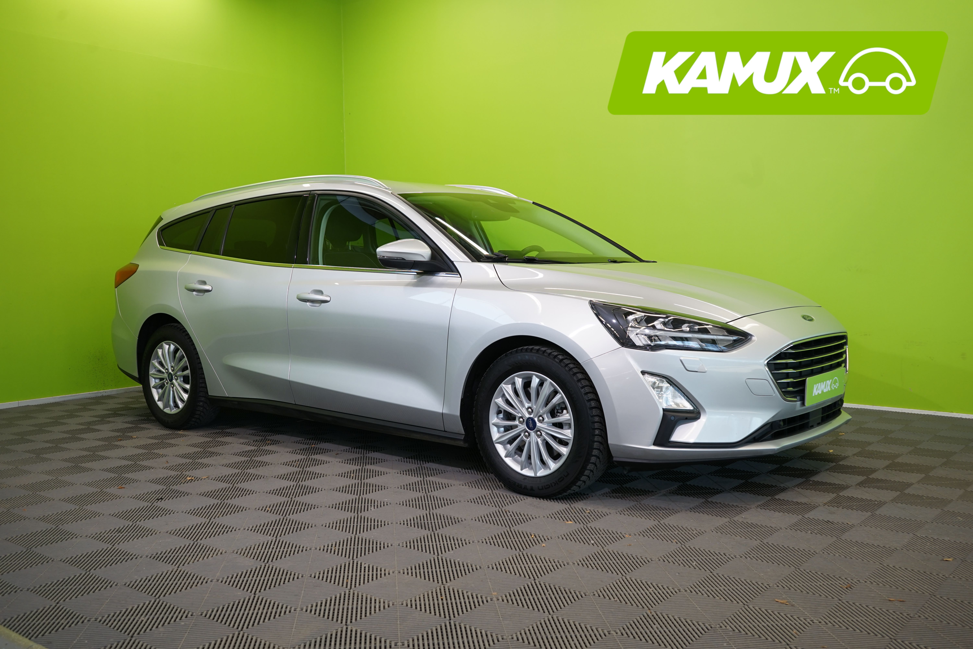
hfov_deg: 55.8
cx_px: 486
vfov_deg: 38.9
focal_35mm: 34
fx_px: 919
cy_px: 324
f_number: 6.3
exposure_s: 1/30
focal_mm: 34
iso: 400
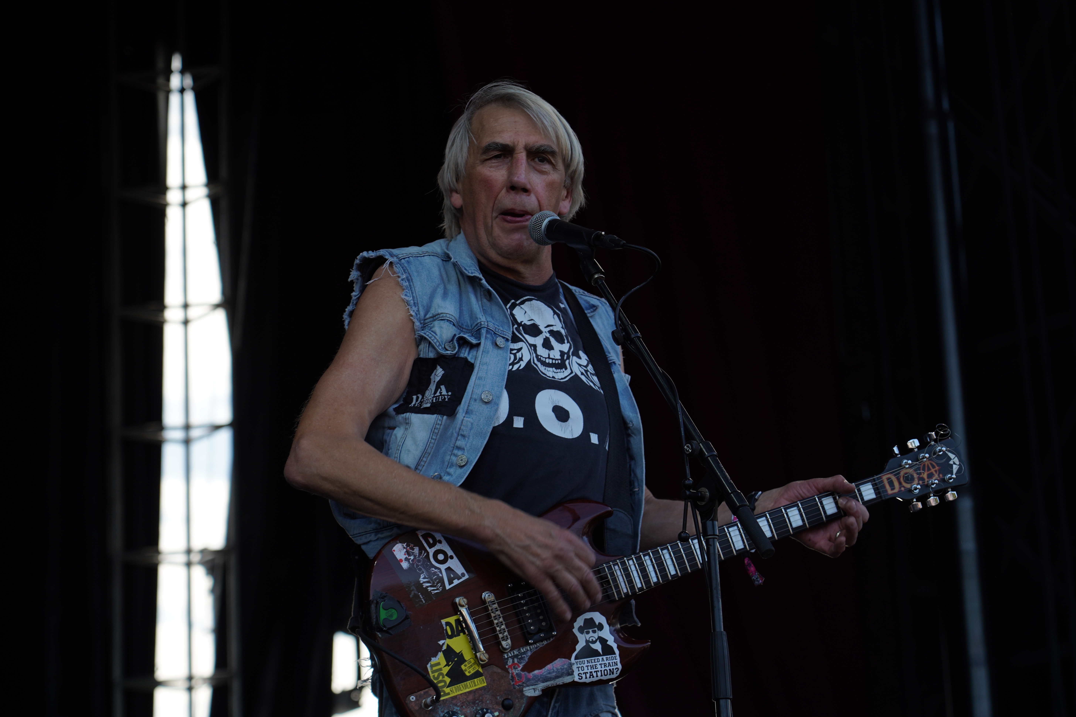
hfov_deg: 18.9
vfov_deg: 12.7
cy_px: 362
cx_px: 542
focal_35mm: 108
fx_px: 3228
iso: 100
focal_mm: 105
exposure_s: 1/320
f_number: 5
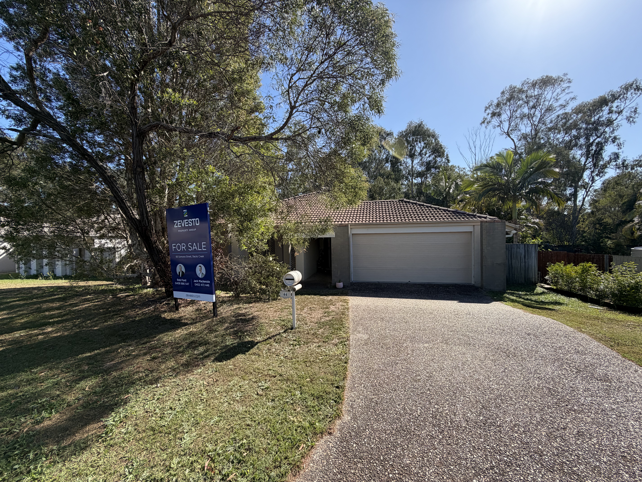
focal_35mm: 14
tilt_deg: -1.1
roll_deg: +1.1
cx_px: 321
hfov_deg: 102.1
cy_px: 241
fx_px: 260
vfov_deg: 85.7
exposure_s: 1/751
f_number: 2.2
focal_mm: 2.22
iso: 40
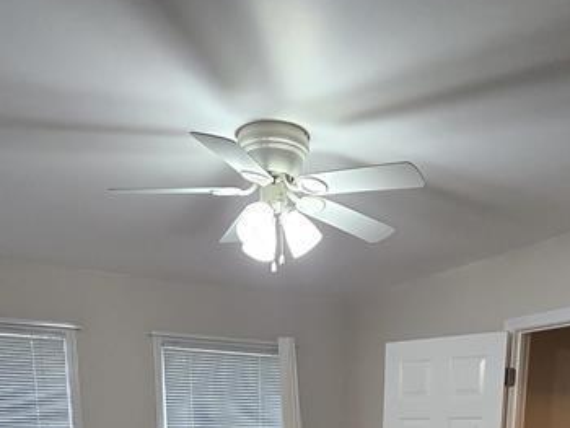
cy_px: 604
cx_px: 326
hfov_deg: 48.8
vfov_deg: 28.3
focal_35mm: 38
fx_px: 626
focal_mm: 2.2
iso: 200
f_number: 2.2
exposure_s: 1/60
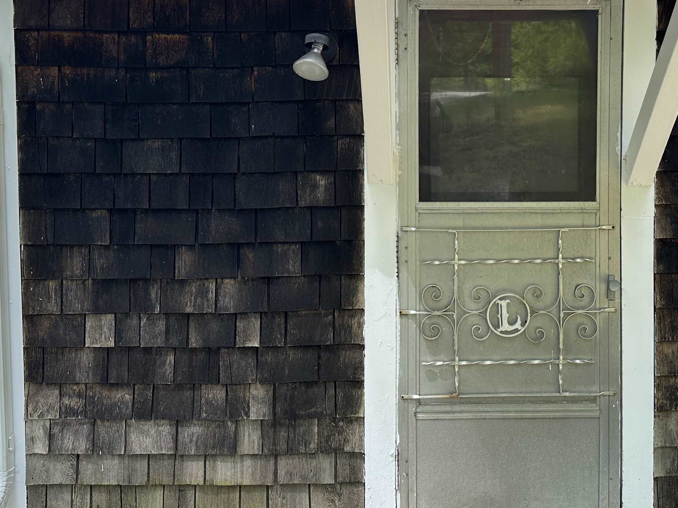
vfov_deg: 35.3
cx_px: 444
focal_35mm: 40
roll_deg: +0.1
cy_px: 137
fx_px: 783
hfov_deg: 46.2
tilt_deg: -2.9
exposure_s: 1/601
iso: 80
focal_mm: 6.86
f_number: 1.78
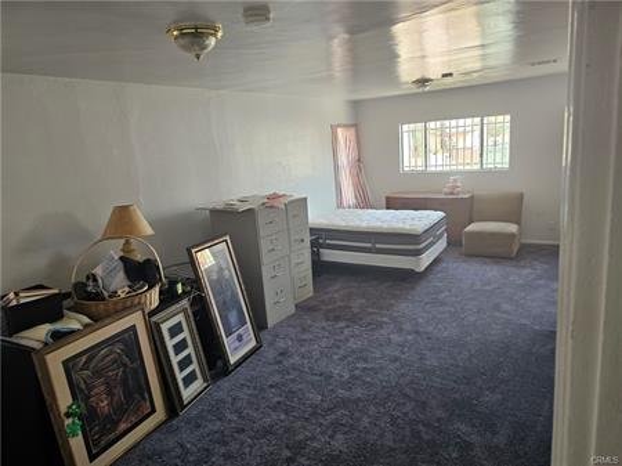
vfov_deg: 58.8
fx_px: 413
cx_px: 311
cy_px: 233
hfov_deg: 74.0
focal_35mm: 23
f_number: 1.7
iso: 160
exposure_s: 1/120
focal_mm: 6.3
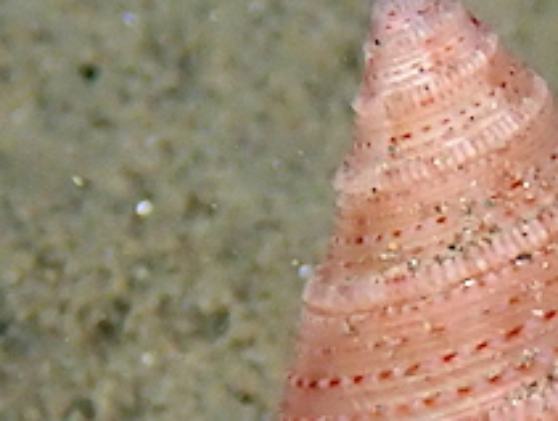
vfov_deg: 8.9
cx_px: 603
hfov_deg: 11.7
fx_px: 2680
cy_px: 485
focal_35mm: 166
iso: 160
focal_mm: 9.65
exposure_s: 1/200
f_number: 4.5
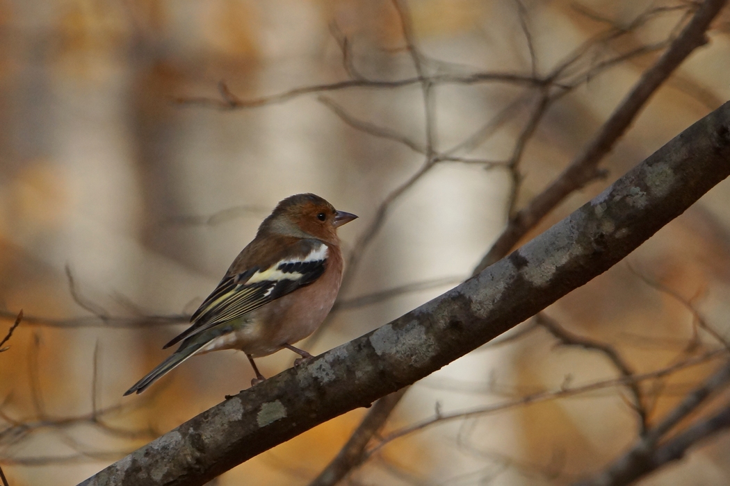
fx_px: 8516
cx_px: 365
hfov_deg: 4.9
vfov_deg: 3.3
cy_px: 243
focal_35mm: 420
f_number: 7.1
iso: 400
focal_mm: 280
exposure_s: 1/500
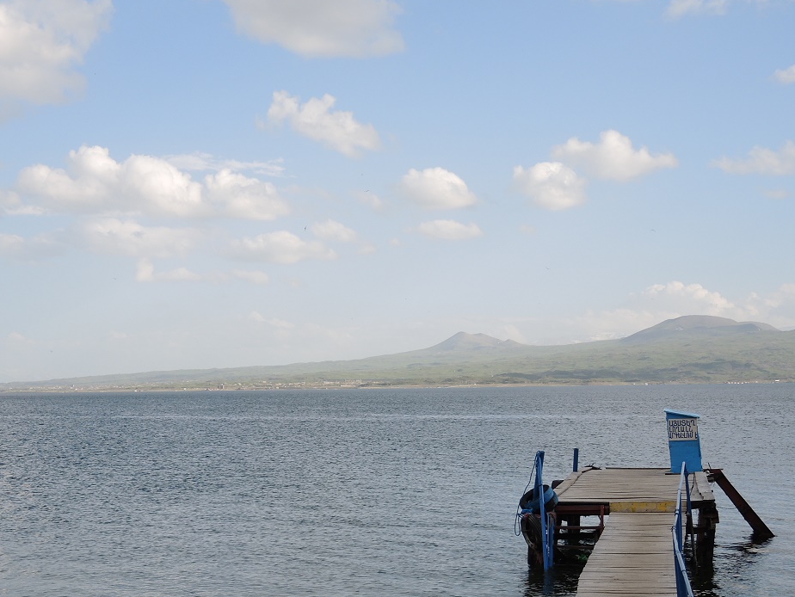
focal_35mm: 65
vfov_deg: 22.5
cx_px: 354
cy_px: 415
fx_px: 1494
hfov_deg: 29.8
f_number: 2.5
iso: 80
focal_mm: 9.9
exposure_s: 1/1250
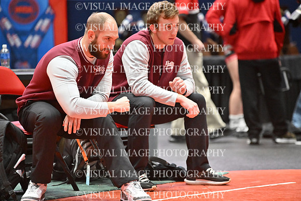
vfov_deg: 6.9
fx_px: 1673
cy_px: 100
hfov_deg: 10.3
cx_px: 150
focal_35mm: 200
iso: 6400
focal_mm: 200
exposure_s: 1/800
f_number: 2.8
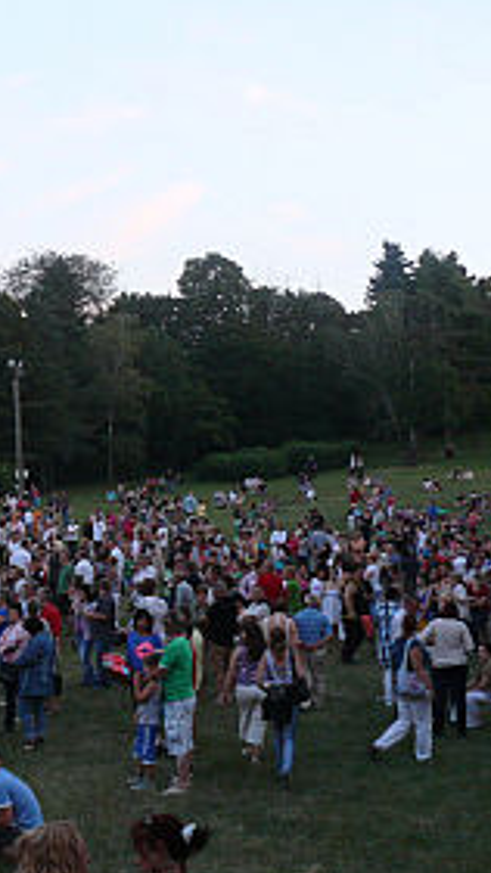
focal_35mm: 61
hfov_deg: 19.2
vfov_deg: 34.3
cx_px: -3
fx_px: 1412
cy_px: 519
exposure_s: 1/25
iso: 200
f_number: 2.8
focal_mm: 7.4
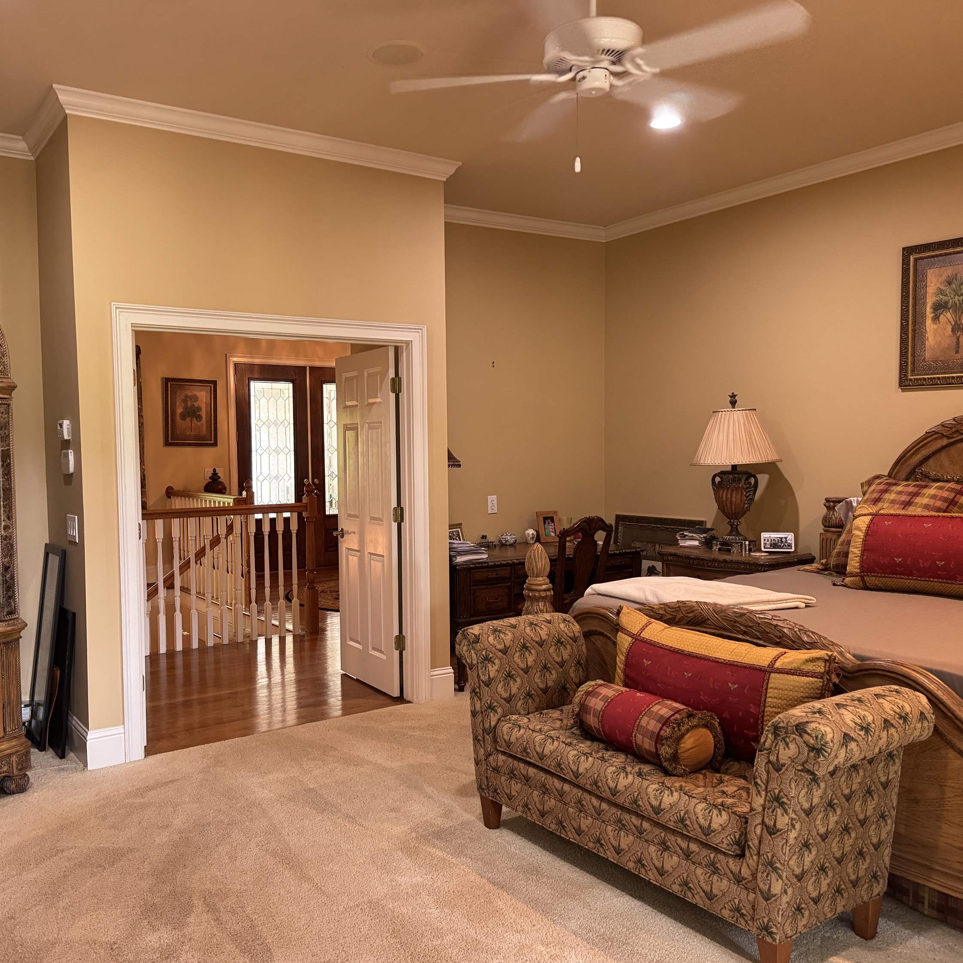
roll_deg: +1.1
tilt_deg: -3.8
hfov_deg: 55.4
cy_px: 487
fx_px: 913
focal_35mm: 29
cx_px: 412
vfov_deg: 55.6
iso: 640
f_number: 1.78
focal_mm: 6.76
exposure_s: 1/60
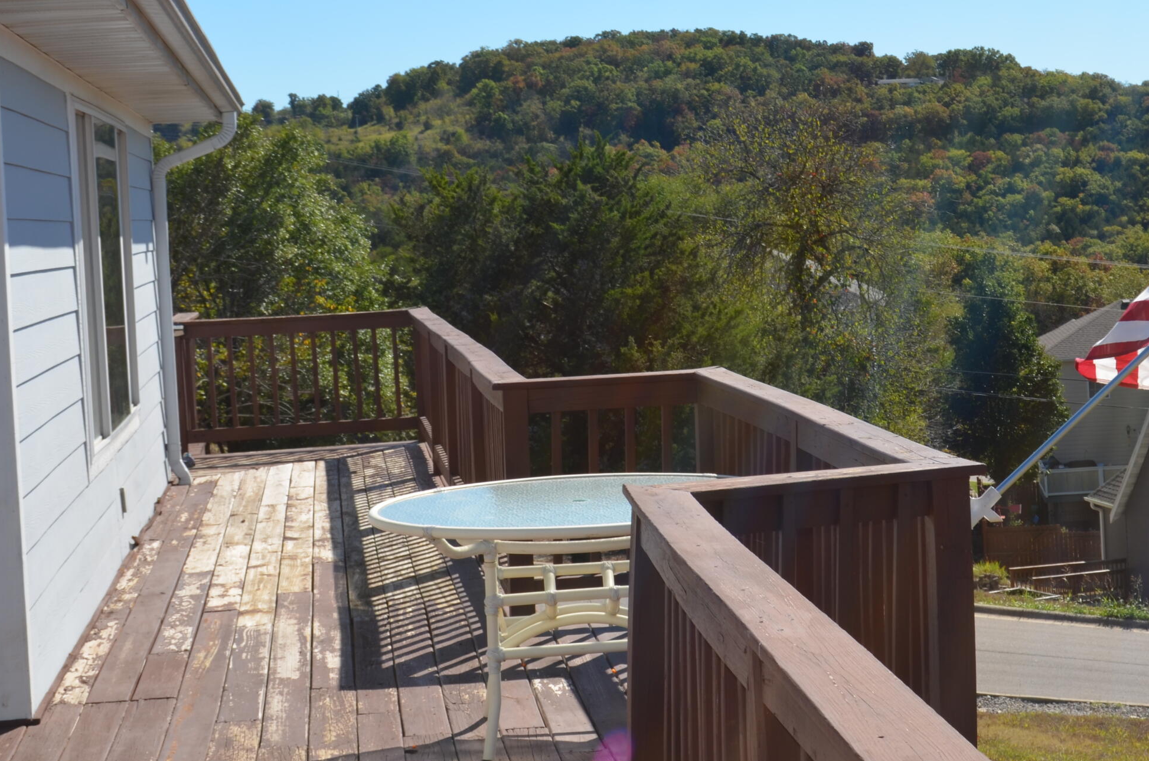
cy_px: 232
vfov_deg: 18.3
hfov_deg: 27.1
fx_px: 2357
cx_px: 817
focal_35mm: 74
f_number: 11
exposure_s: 1/200
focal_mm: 32
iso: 100
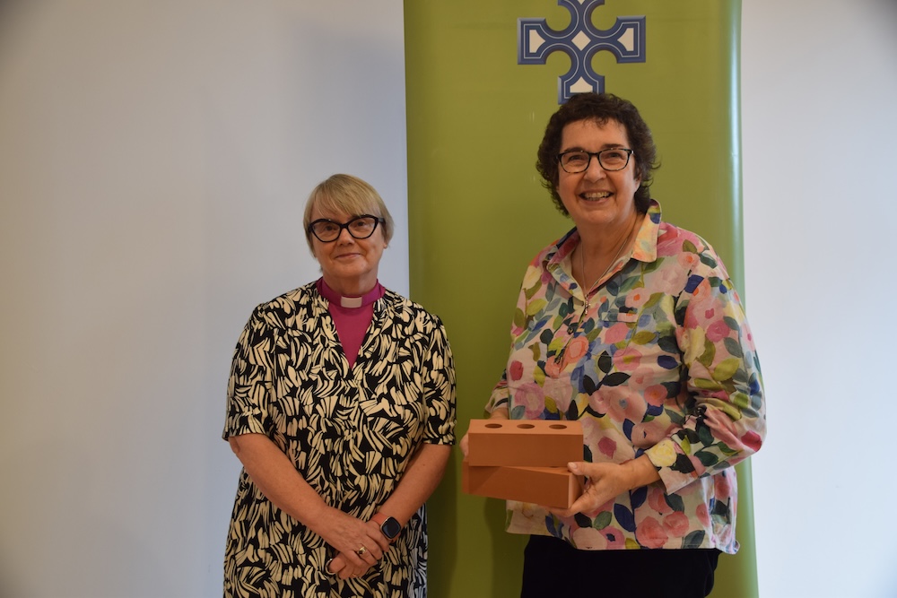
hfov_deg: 49.5
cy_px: 299
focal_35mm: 39
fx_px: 972
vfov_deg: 34.2
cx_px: 448
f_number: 4
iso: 400
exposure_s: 1/60
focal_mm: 26
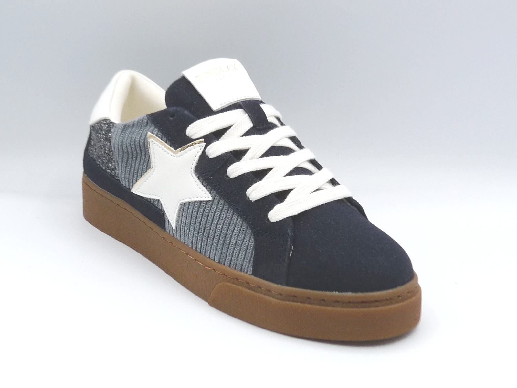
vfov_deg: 29.7
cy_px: 194
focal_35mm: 49
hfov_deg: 38.9
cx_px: 258
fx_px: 732
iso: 100
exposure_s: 1/200
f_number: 4.5
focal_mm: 4.8
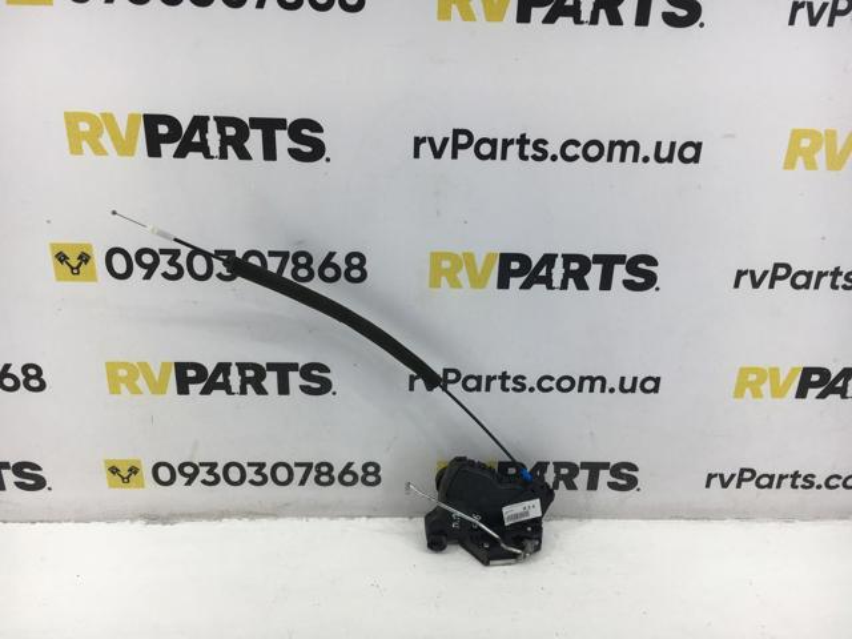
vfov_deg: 48.2
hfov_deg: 61.7
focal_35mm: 29
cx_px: 426
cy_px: 320
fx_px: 714
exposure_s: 1/100
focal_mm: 4.15
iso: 40
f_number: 2.2
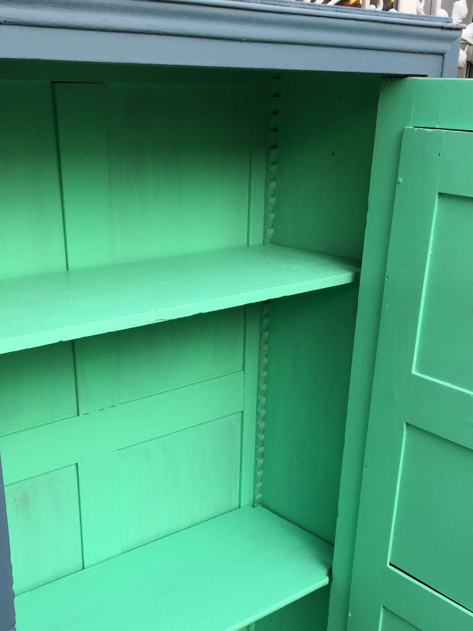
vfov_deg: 42.0
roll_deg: -1.5
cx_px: 232
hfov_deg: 32.9
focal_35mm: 44
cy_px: 451
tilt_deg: -20.9
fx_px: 802
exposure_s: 1/100
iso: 32
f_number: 2.2
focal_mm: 4.15
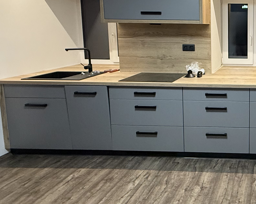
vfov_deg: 41.3
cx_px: 265
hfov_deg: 43.1
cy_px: 58
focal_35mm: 35
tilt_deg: -6.6
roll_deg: -0.7
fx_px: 265
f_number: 2.2
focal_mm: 2.22
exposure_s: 1/60
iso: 500
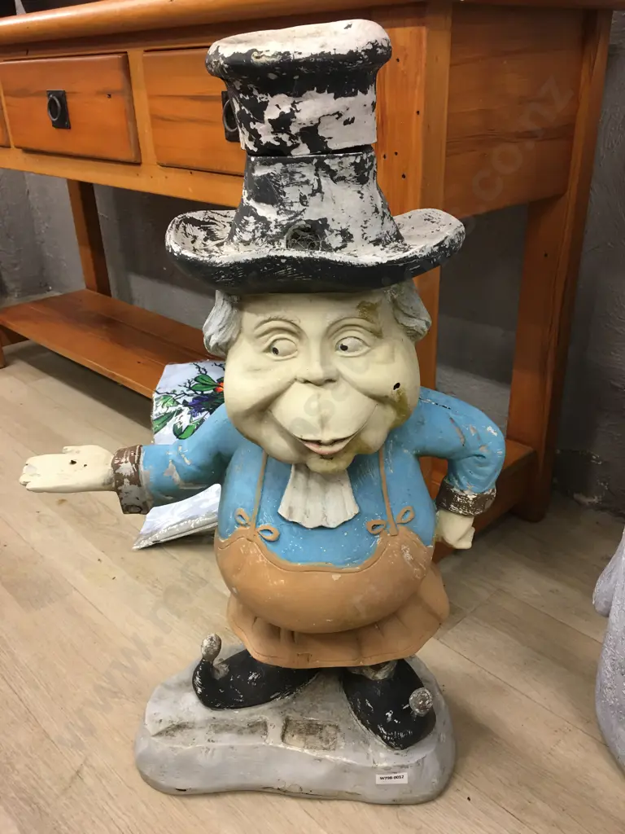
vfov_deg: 61.7
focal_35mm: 29
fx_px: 698
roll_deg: +0.9
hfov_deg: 48.2
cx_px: 312
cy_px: 417
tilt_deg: -23.8
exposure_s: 1/17
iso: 64
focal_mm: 4.15
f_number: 2.2
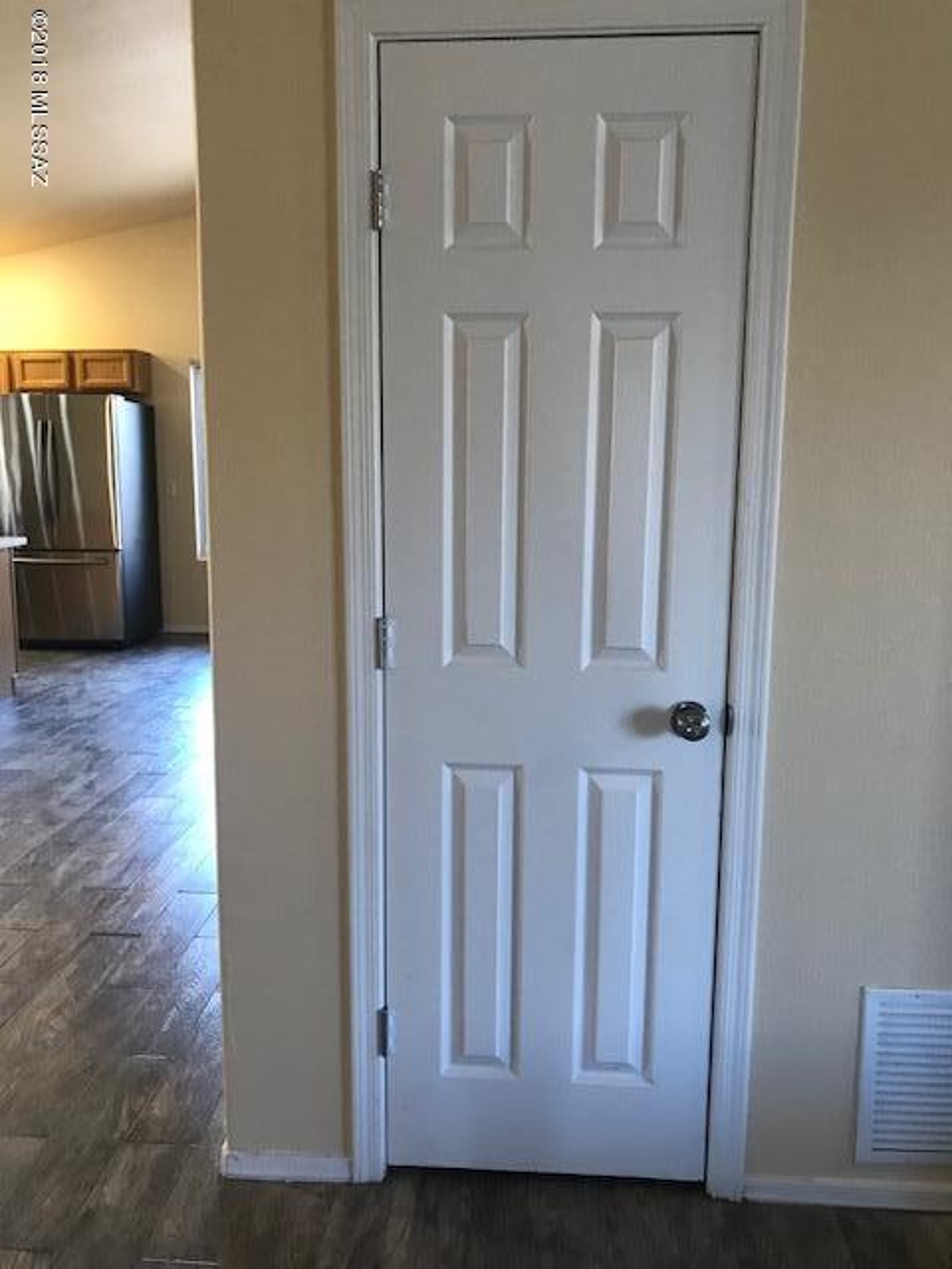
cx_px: 476
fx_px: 1027
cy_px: 634
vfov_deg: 63.4
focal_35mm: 28
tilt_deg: -8.7
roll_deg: -1.3
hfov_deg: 49.7
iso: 50
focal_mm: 3.99
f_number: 1.8
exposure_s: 1/15
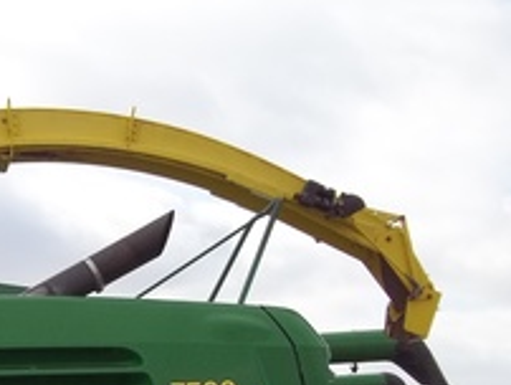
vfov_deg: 16.5
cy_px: 451
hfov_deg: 20.9
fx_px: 1271
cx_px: -137
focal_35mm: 86
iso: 64
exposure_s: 1/800
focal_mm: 5.7
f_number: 2.9
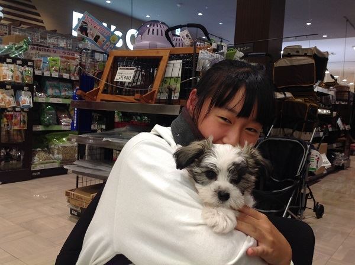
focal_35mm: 35
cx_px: 178
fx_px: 358
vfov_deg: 40.6
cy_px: 132
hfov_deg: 52.7
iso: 50
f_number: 2.4
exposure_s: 1/30
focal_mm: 4.28
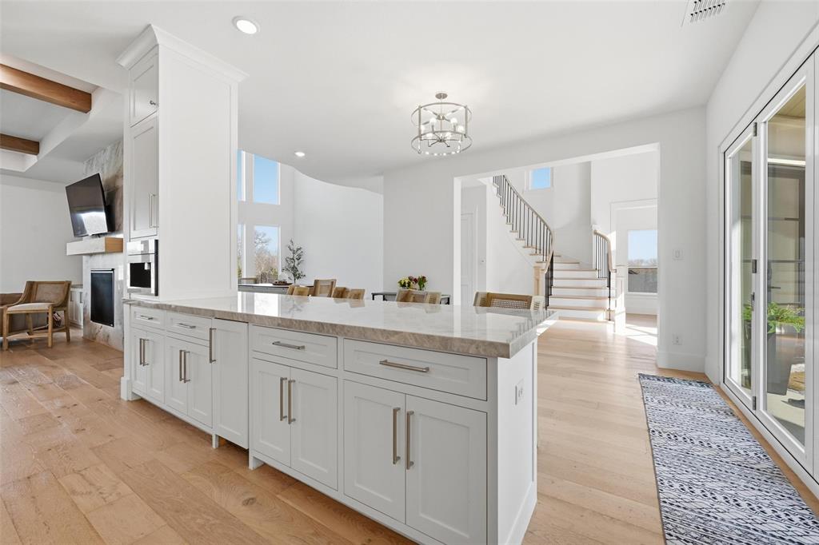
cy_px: 272
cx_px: 410
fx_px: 318
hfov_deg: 104.3
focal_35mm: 14
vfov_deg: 81.2
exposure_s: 1/1600
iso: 400
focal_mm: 14
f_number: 9
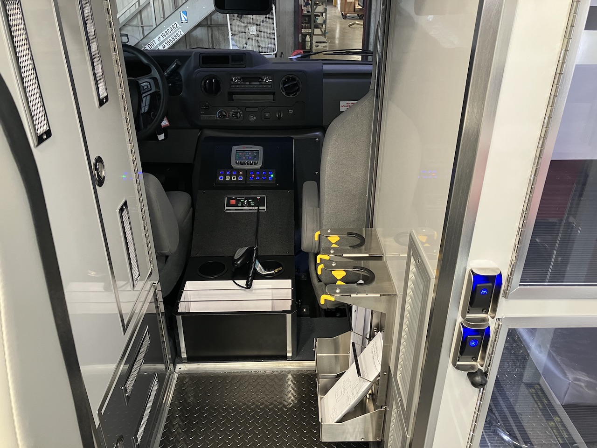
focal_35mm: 28
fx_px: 483
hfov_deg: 63.4
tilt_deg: -28.5
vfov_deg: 49.7
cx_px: 298
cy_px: 224
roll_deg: -0.2
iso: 160
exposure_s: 1/60
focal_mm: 3.99
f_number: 1.8
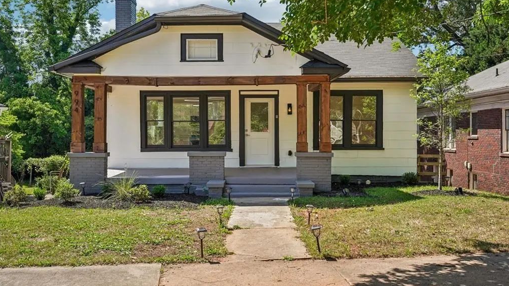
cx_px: 256
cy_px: 136
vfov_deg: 32.4
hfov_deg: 54.6
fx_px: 493
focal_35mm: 37
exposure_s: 1/1000
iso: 800
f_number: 8
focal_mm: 34.5
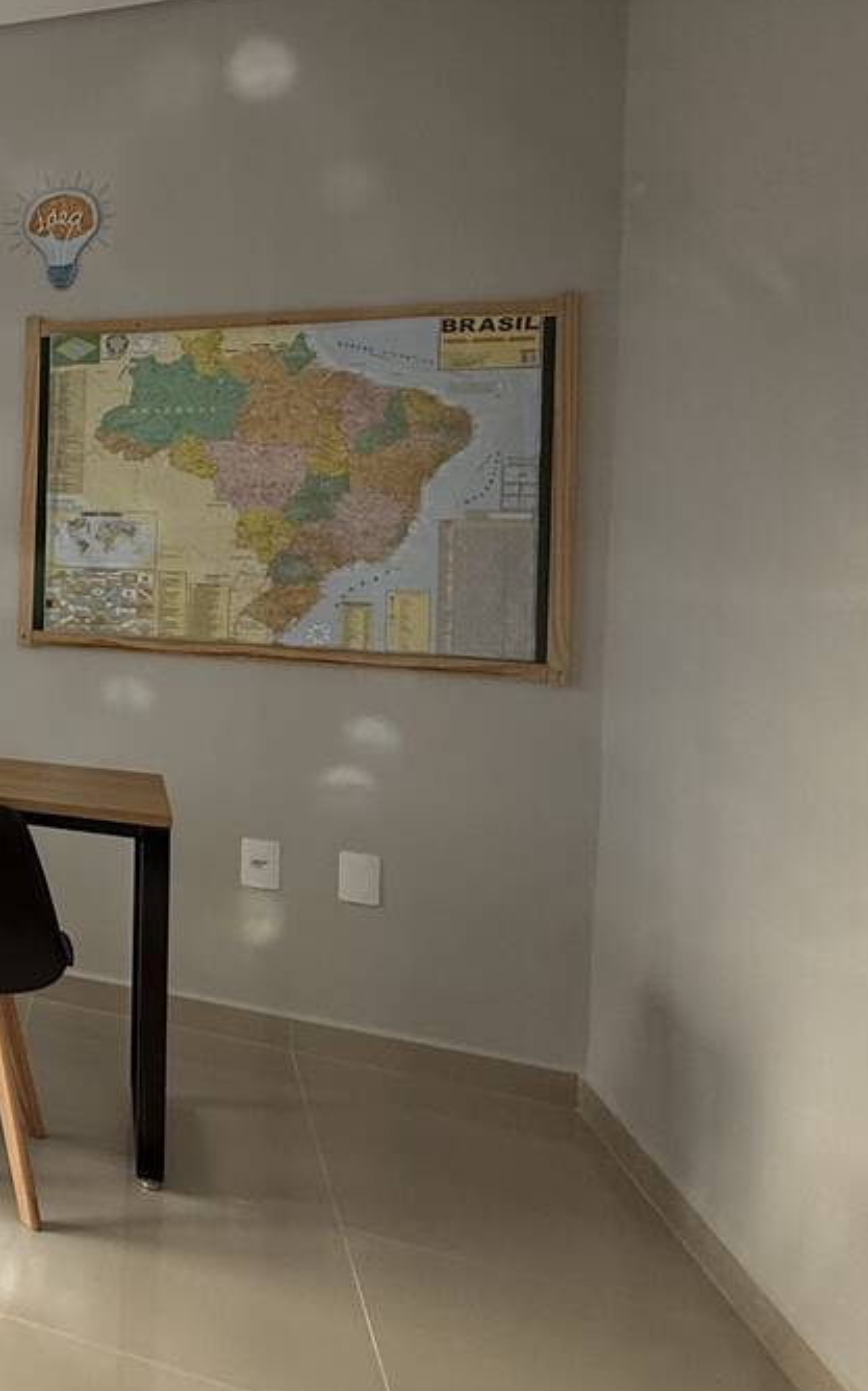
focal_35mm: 32
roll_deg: -2.0
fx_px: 1212
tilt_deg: +0.9
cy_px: 512
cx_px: -483
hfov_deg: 26.4
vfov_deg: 58.8
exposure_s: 1/99
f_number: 2.2
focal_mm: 2.22
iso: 125
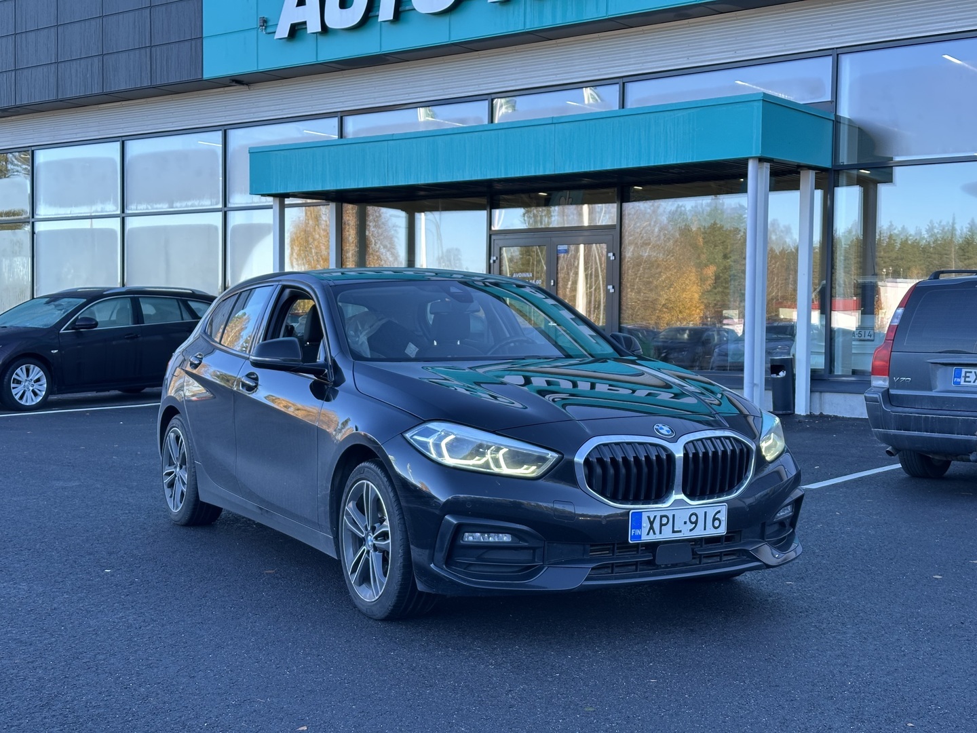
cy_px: 366
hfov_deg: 39.7
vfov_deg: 30.3
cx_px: 488
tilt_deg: -1.0
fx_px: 1355
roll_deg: -0.8
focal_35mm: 48
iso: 64
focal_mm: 6.86
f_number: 1.78
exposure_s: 1/244
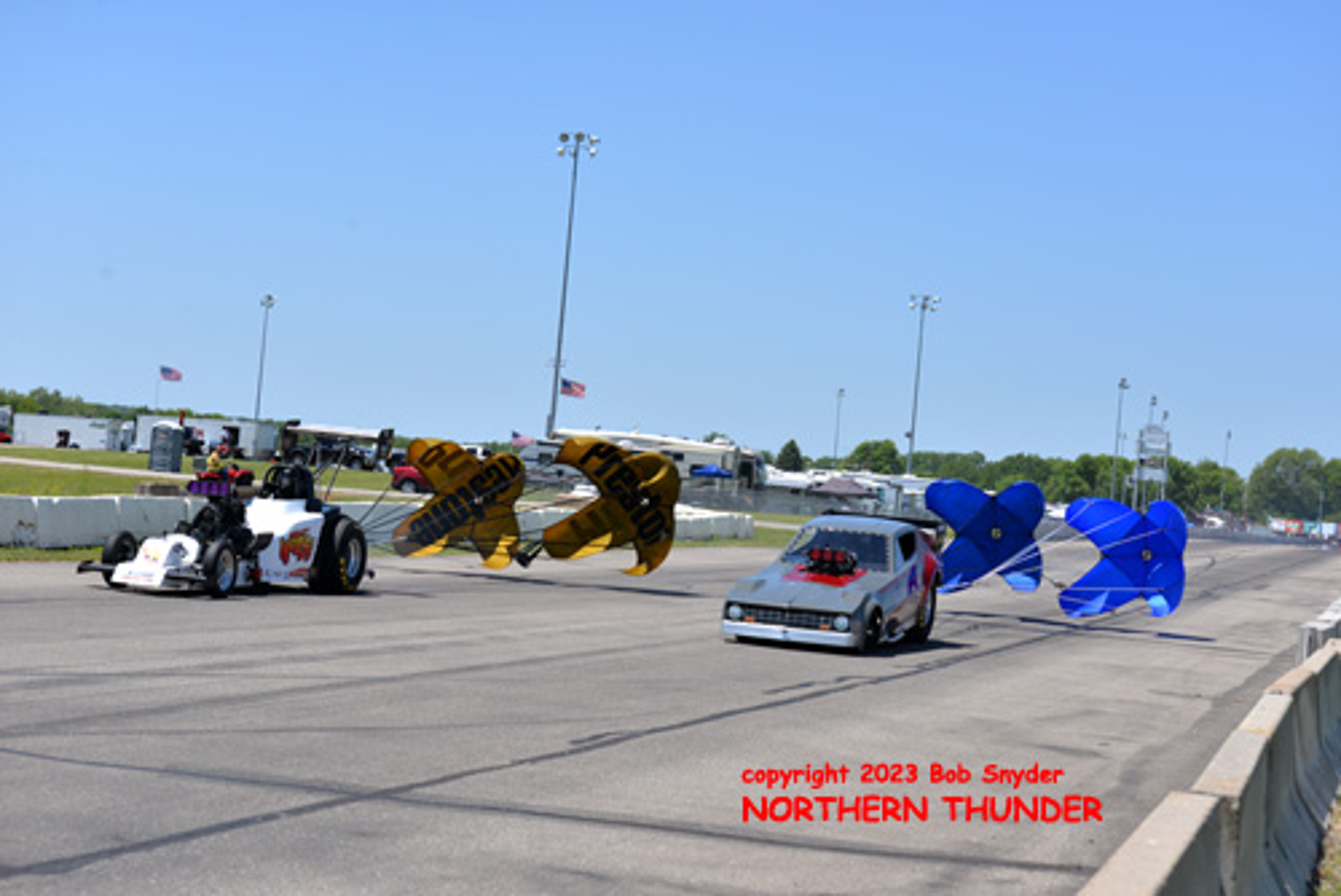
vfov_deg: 19.5
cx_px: 670
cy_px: 448
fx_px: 2609
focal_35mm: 70
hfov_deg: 28.8
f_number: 8
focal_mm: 70
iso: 320
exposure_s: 1/2000
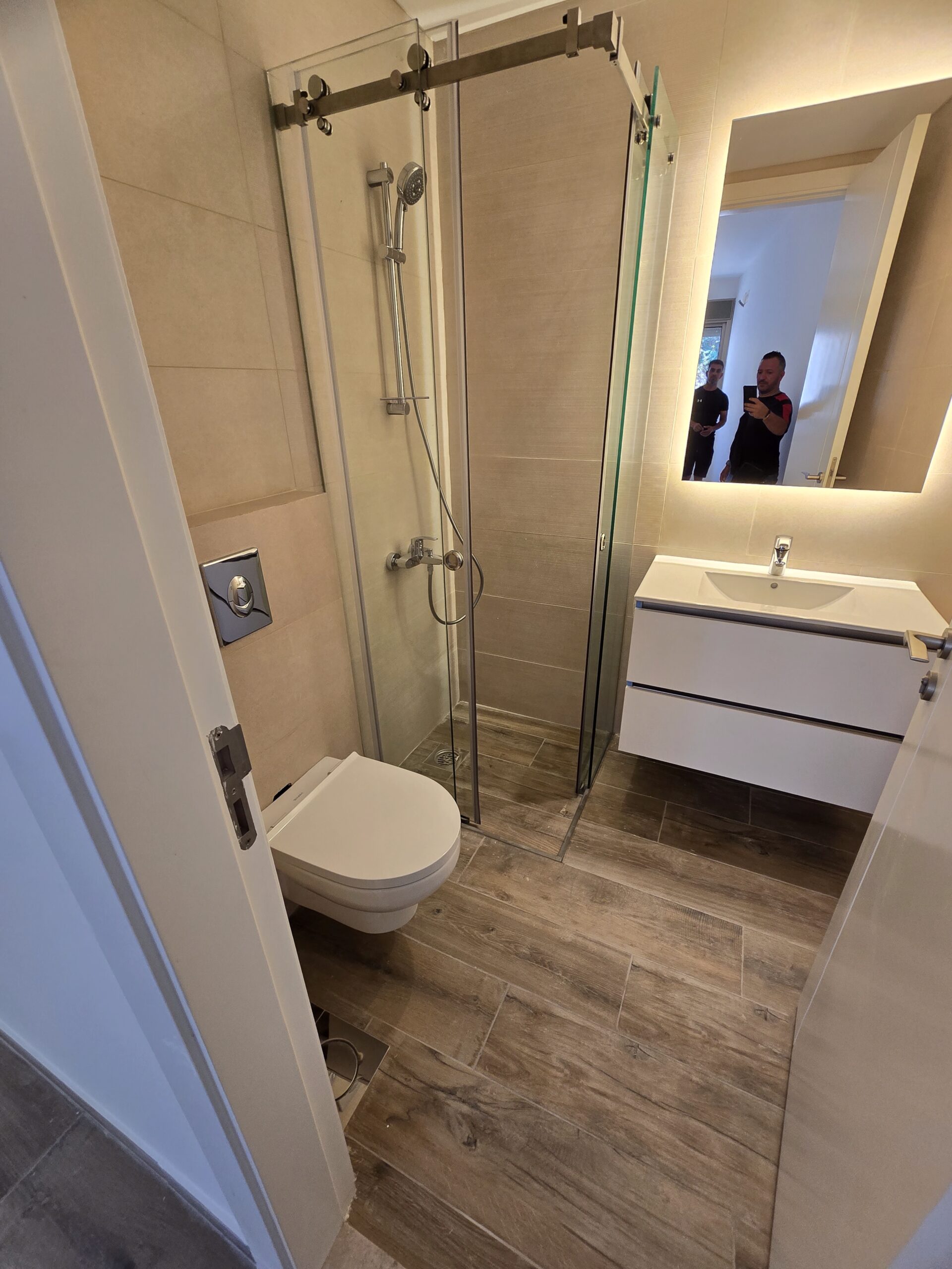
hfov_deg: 89.9
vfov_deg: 106.2
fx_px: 477
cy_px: 634
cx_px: 476
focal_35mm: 13
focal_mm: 2.2
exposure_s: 1/50
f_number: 2.2
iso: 80
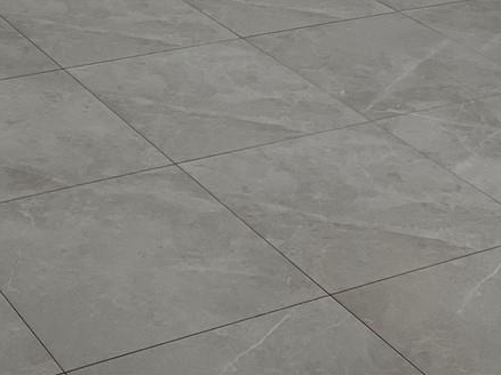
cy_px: -310
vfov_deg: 13.8
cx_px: 109
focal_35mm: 95
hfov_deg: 20.5
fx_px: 1374
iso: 80
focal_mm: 4.2
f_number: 1.6
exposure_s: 1/120
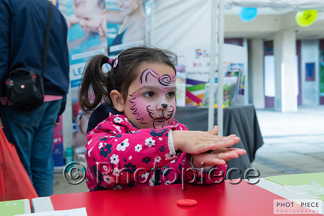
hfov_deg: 39.6
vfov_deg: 27.0
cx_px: 162
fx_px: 450
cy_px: 108
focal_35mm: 50
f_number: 6.3
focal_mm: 50
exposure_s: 1/160
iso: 1250
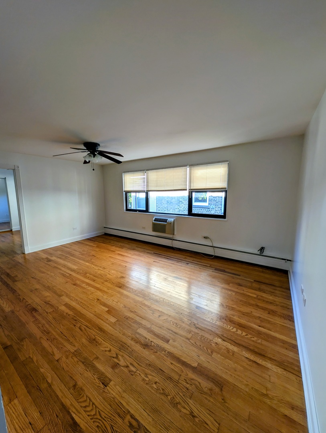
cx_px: 163
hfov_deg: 94.6
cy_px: 216
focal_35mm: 12
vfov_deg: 110.5
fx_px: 150
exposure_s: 1/120
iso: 53
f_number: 1.7
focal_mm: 2.02
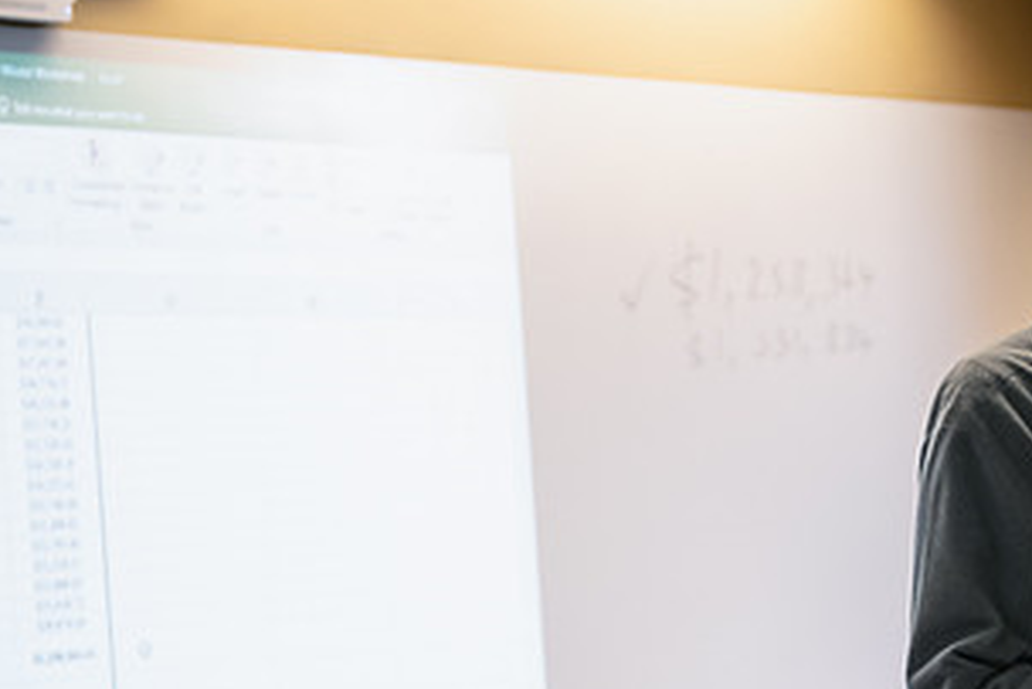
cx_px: 866
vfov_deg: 13.0
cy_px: 552
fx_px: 3011
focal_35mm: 105
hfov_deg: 19.2
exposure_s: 1/200
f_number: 2.8
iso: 1600
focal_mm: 55
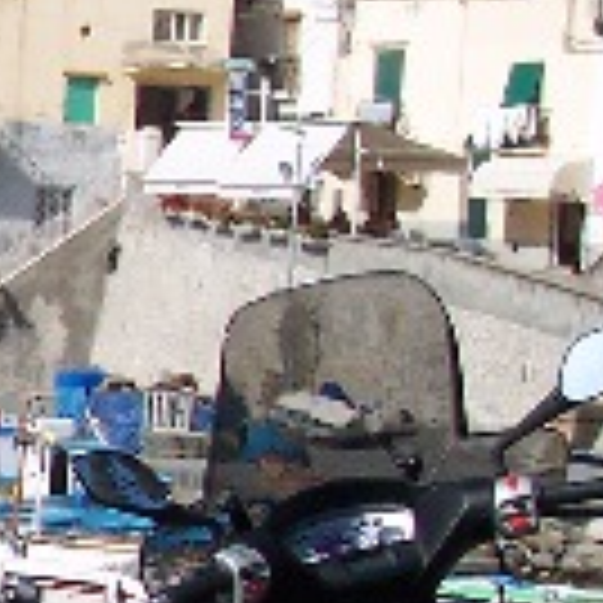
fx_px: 3961
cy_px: 284
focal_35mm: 201
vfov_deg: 8.7
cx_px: -1044
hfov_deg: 7.8
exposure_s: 1/1000
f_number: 4.8
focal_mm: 8
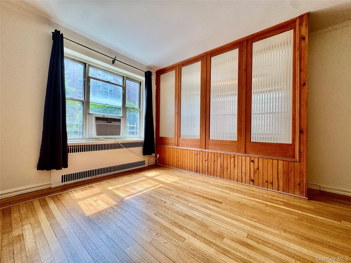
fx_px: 142
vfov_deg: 85.7
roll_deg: -1.6
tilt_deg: +0.2
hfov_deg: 102.1
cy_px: 132
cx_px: 176
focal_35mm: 14
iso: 64
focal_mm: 2.22
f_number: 2.2
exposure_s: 1/120
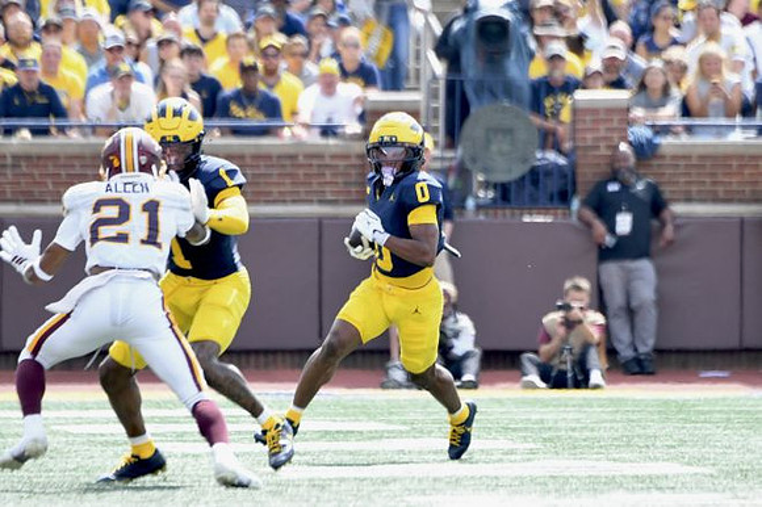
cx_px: 381
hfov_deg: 3.4
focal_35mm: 600
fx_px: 12692
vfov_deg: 2.3
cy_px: 254
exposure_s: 1/1000
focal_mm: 400
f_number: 5.6
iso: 800
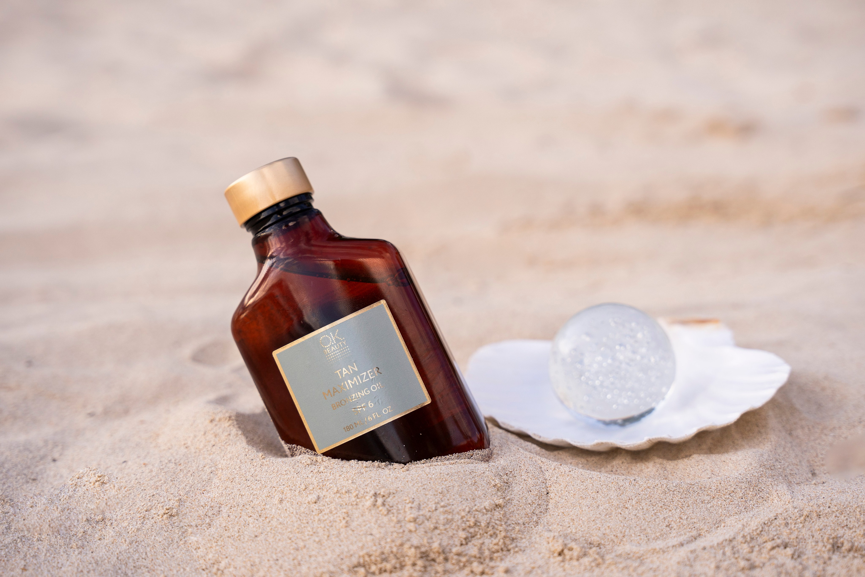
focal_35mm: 55
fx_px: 1310
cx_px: 432
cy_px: 270
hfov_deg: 36.5
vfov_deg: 24.8
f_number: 4
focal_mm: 50.7
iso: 200
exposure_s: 1/800
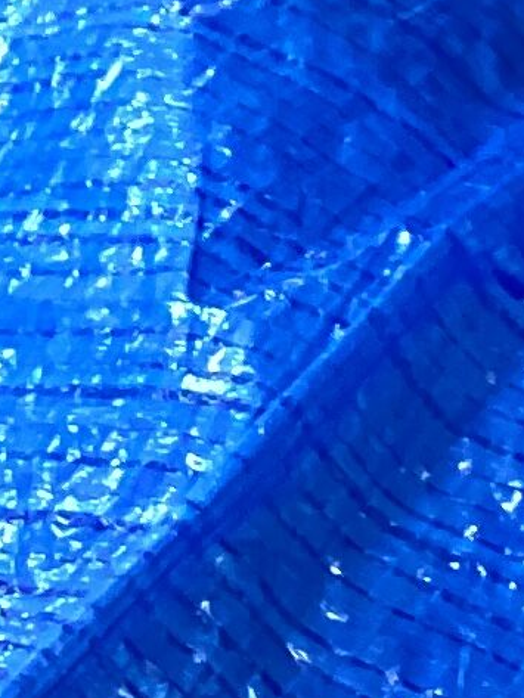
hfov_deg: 6.8
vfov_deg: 8.9
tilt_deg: -30.6
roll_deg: +4.6
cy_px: -533
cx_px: 875
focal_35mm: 214
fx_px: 4317
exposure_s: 1/33
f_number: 2.4
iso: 250
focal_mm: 3.3
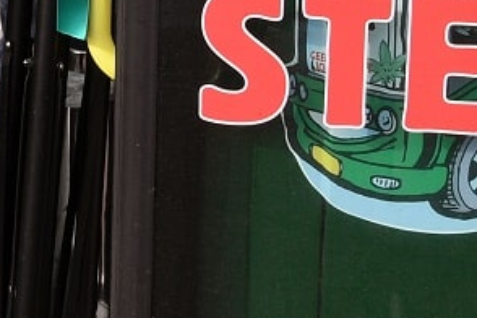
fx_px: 1881
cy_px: -360
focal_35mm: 142
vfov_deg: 9.0
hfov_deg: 14.3
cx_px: 75
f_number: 8
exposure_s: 1/250
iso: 250
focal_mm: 20
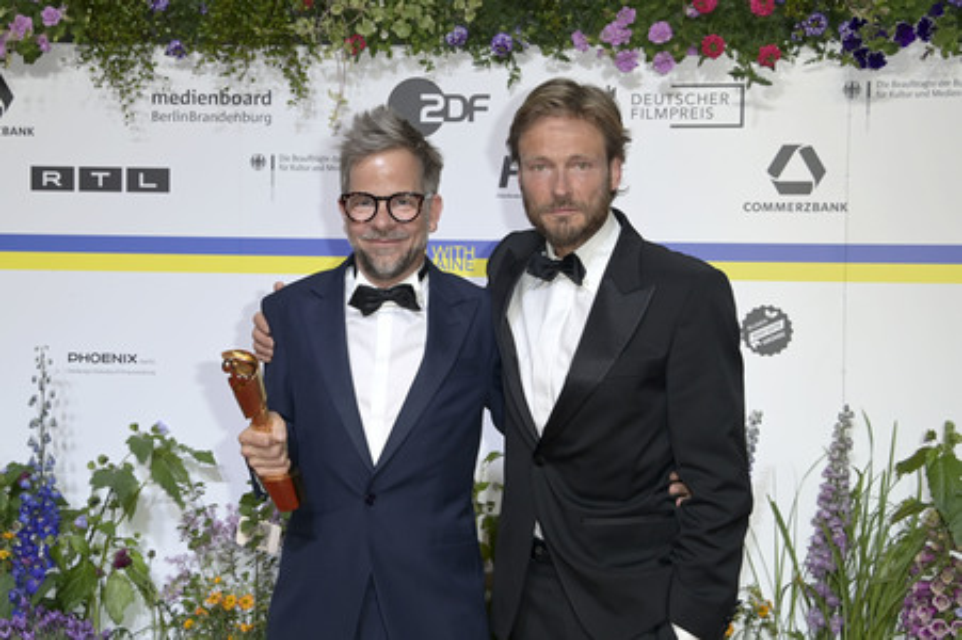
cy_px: 320
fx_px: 1736
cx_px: 481
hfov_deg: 31.0
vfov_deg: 20.9
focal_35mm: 65
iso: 800
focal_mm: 65
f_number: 6.3
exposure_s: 1/250
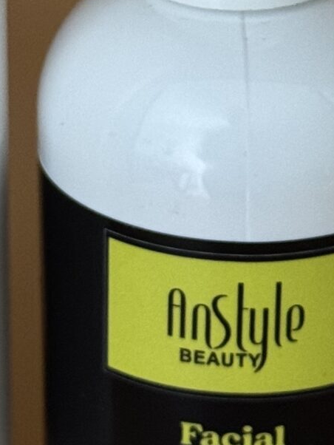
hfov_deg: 7.3
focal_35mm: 204
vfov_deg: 9.5
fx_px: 2623
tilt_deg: -21.6
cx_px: 250
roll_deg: +0.5
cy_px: -123
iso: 320
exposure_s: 1/40
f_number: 1.78
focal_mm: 6.76
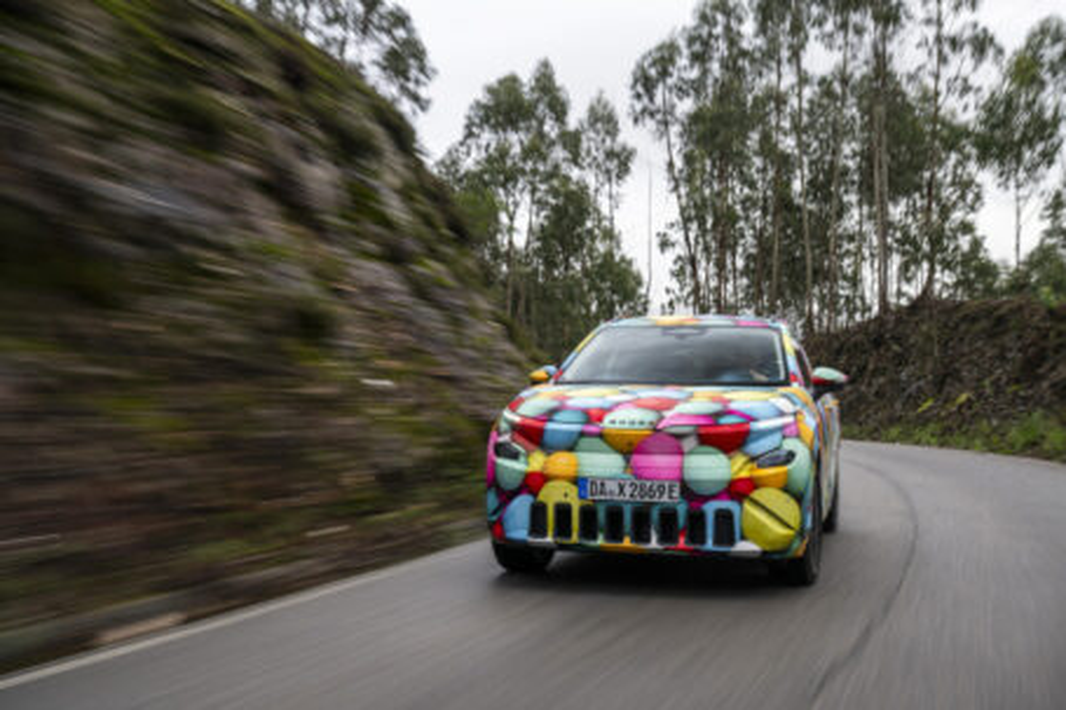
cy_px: 355
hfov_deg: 48.5
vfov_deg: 33.4
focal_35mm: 40
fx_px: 1184
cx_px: 533
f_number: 7.1
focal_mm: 40
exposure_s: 1/20
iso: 100
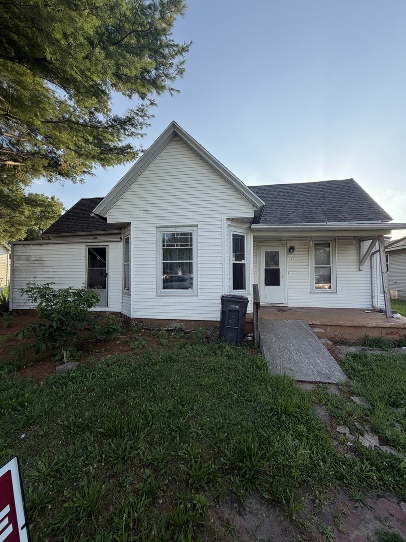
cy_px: 271
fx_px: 219
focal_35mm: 14
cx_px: 203
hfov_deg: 85.7
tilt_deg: +2.1
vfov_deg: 102.1
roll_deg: -0.2
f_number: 2.2
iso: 40
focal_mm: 2.22
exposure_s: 1/644
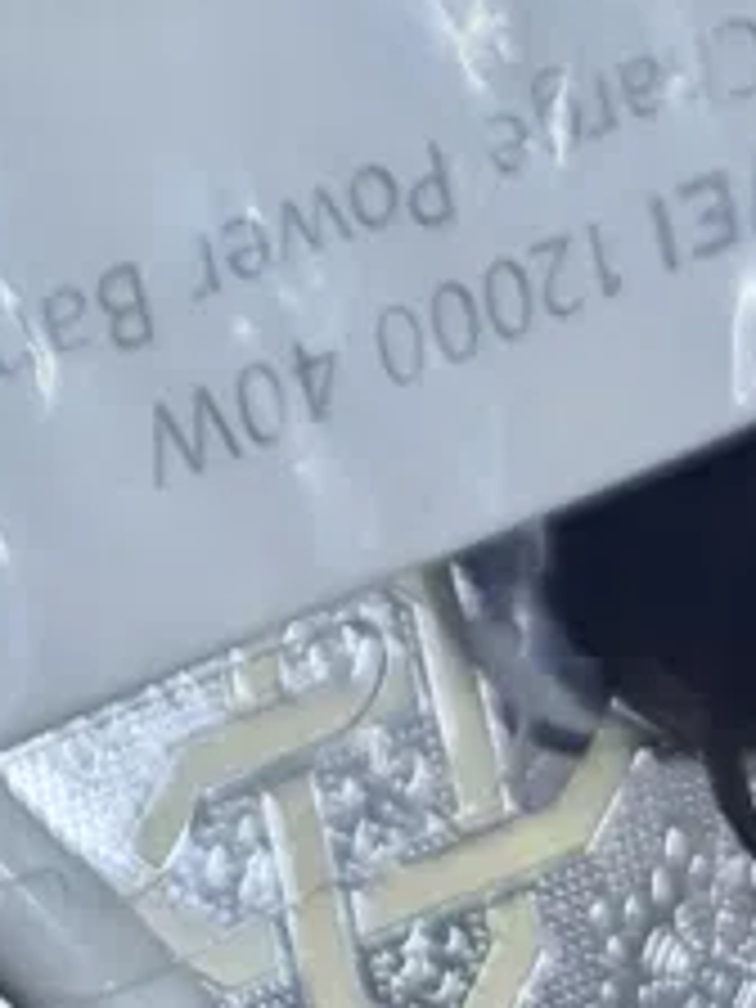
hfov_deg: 9.5
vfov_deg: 12.0
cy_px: -1042
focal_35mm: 146
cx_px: -729
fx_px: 4251
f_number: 1.8
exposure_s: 1/50
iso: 400
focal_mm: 5.23
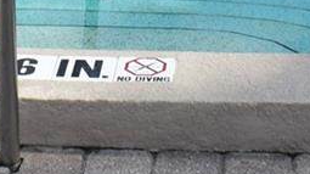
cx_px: 80
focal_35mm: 217
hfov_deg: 9.9
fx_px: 1782
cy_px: -292
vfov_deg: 5.3
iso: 360
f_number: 11
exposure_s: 1/500
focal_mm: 22
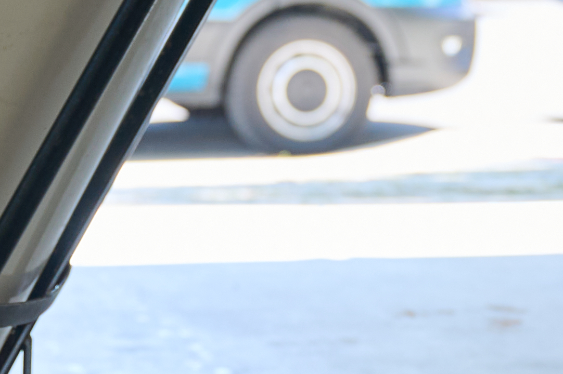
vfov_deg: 5.5
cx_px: 22
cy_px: -116
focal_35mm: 246
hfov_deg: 8.3
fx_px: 3845
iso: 140
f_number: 3.5
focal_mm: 44
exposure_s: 1/160
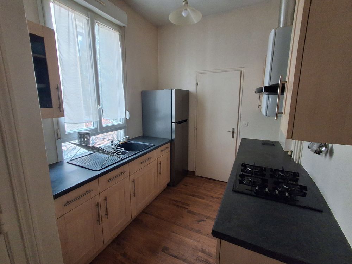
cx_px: 176
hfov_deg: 94.5
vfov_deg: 78.1
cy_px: 132
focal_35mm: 16
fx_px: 163
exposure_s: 1/50
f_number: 2.2
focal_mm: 1.64
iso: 400
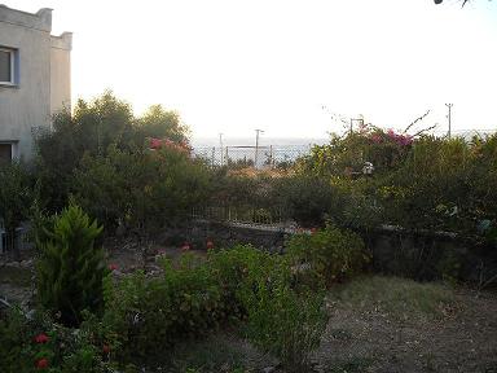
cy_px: 186
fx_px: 503
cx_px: 248
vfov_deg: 40.7
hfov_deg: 52.6
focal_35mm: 35
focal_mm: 5.7
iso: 175
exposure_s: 1/228
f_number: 2.8
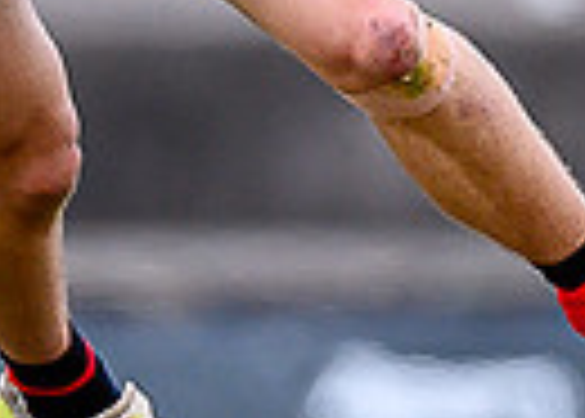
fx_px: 86723
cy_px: 61
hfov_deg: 0.4
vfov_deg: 0.3
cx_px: 374
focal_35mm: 5217
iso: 280
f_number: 4
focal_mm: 500
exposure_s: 1/1600
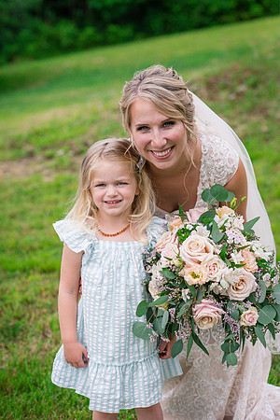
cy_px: 210
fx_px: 992
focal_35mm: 85
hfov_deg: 16.1
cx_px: 140
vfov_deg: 23.9
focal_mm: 85
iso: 500
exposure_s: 1/3200
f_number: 3.5
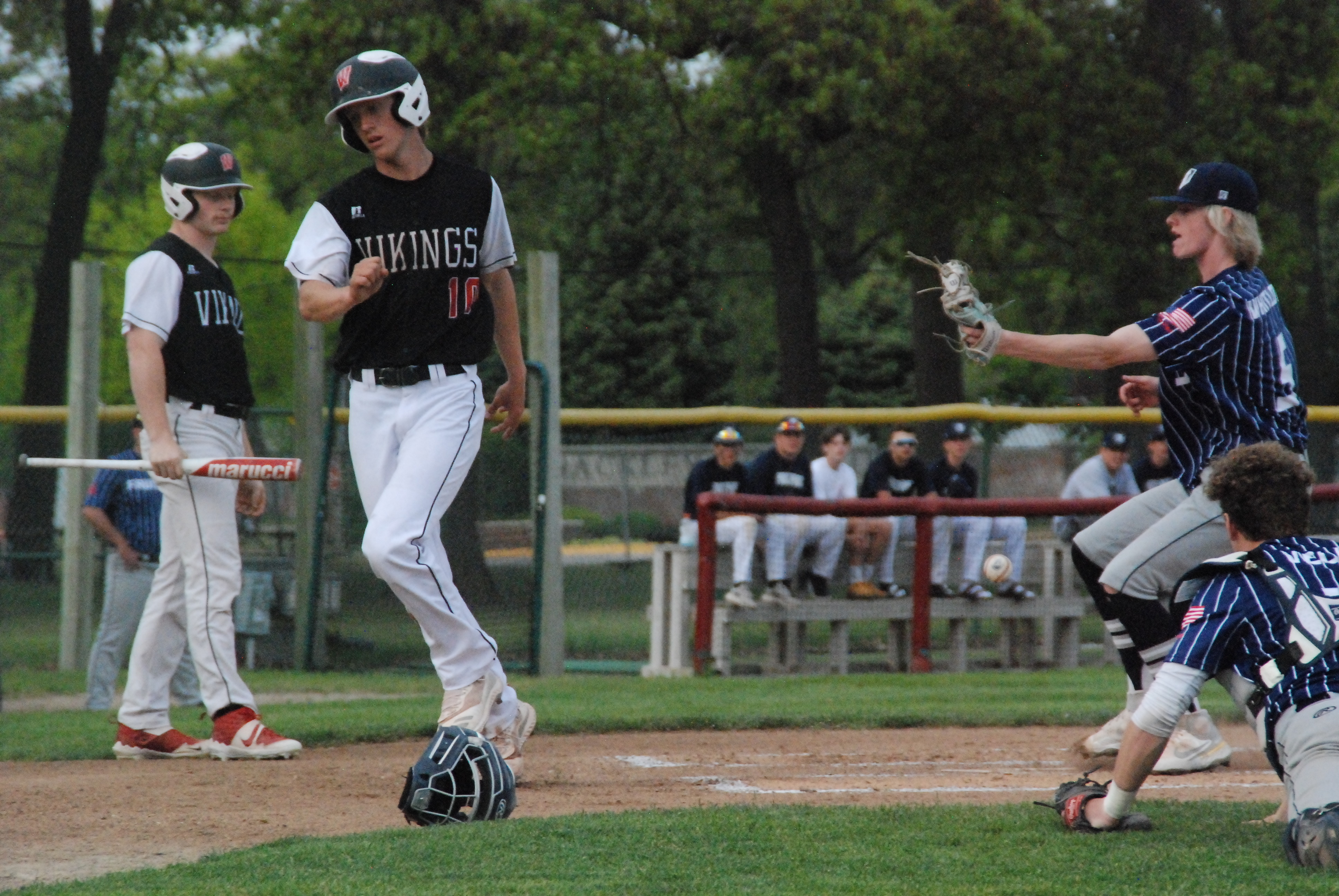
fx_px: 11172
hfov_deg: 6.9
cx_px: 670
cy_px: 448
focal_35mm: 300
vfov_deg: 4.6
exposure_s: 1/2500
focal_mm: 200
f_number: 10
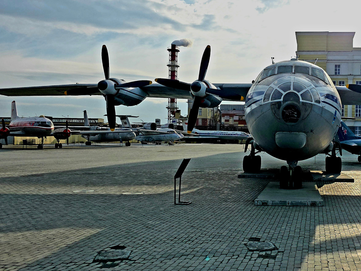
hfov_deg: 45.6
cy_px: 129
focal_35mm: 39
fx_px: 407
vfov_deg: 36.8
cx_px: 284
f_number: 1.7
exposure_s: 1/10000
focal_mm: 6.3
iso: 32
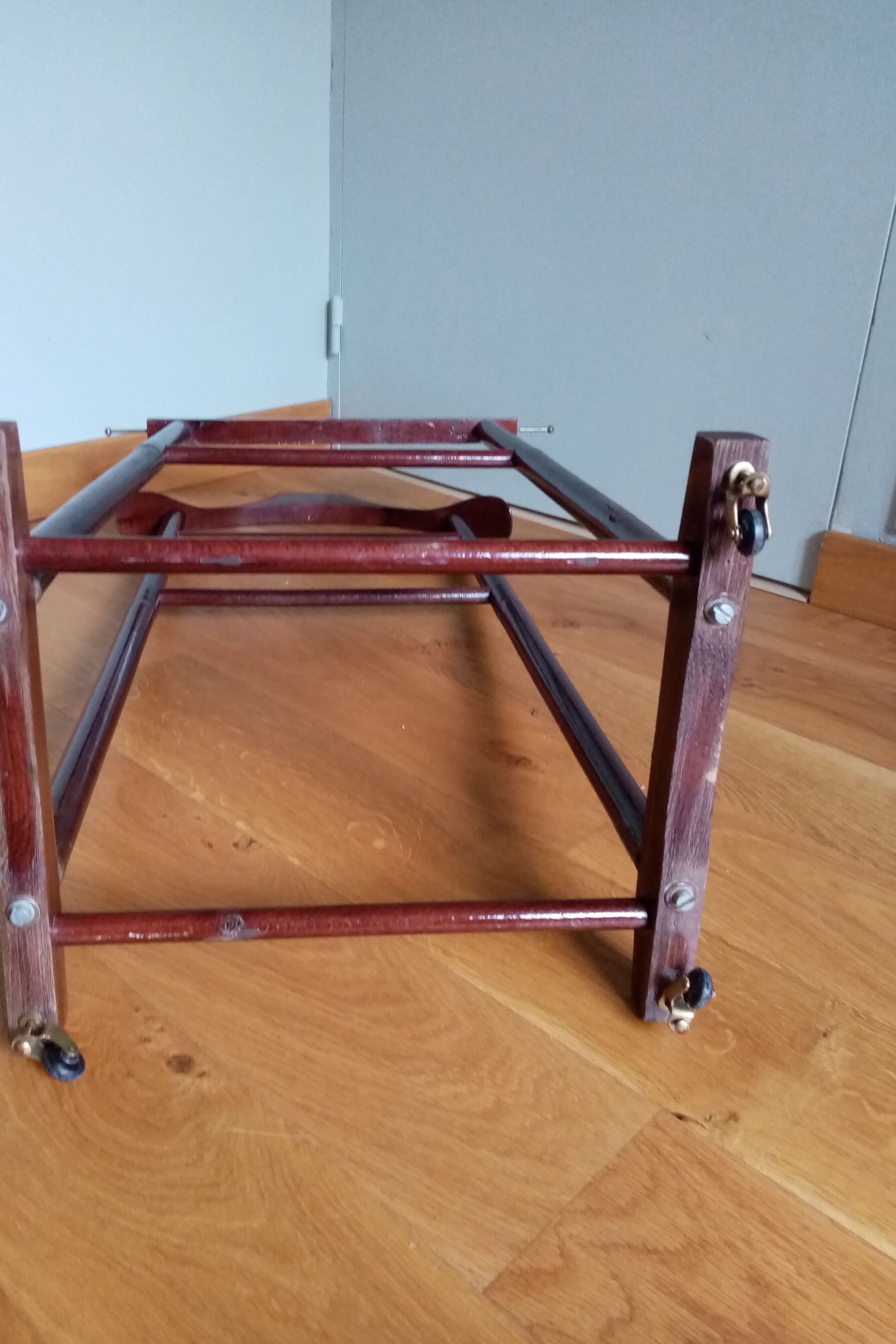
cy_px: 669
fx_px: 1045
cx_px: 387
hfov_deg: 46.3
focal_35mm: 28
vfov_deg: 65.5
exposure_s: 1/25
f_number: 1.8
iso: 472
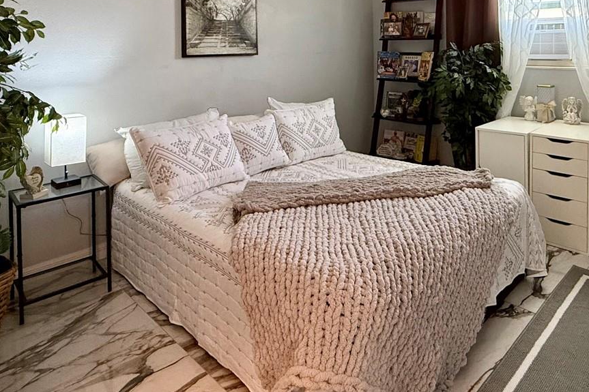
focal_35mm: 27
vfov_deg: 44.2
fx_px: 442
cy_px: 50
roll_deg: +0.7
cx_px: 370
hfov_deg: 66.3
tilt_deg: -0.2
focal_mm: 2.22
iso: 320
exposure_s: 1/60
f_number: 2.2
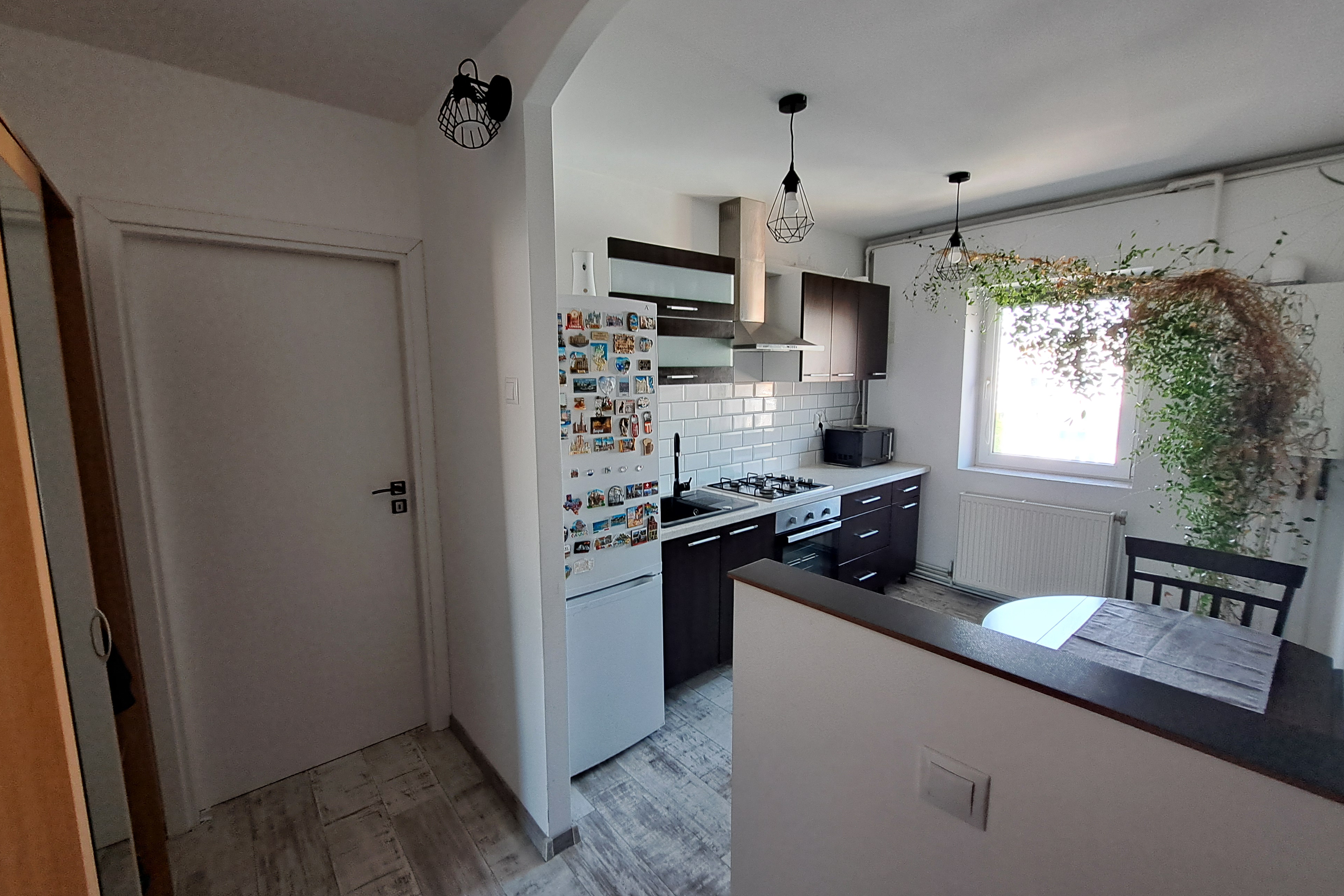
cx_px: 658
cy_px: 429
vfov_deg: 81.2
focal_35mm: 14
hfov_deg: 104.2
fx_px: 523
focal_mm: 1.74
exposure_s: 1/40
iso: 64
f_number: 2.2
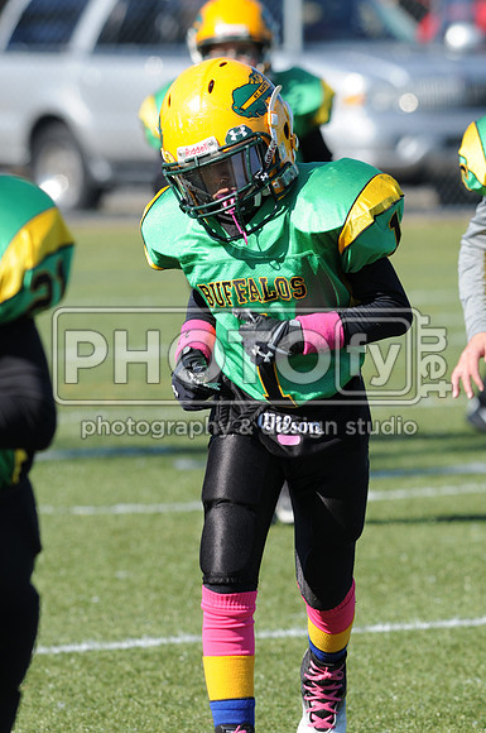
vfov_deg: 4.6
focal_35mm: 450
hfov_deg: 3.0
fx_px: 9139
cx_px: 243
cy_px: 366
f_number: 6.3
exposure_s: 1/500
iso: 200
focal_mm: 300
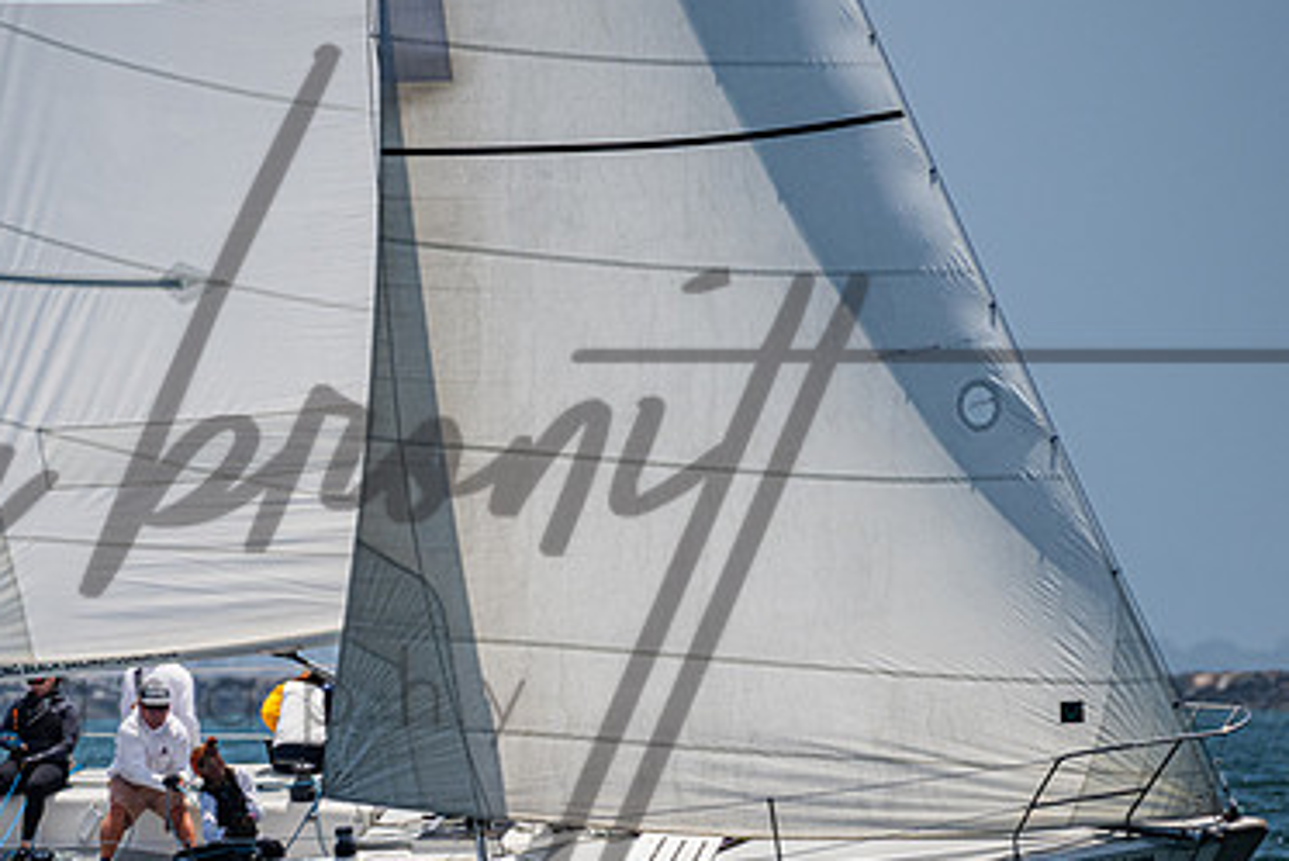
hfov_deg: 2.5
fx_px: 29370
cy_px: 606
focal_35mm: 820
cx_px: 246
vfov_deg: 1.7
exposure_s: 1/2500
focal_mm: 400
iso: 400
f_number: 8
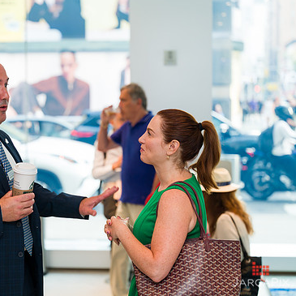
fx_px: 929
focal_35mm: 96
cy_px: 148
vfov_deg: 18.1
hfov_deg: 18.0
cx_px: 75
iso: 400
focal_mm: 70
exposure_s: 1/160
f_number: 3.2
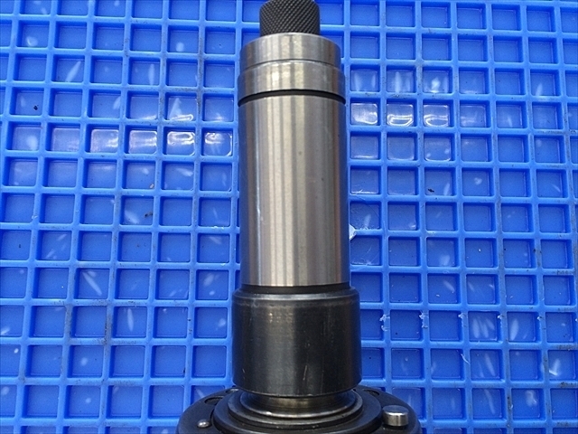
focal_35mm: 29
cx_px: 289
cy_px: 217
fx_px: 484
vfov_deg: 48.2
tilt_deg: -82.3
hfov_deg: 61.7
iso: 50
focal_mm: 4.15
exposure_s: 1/30
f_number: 2.2
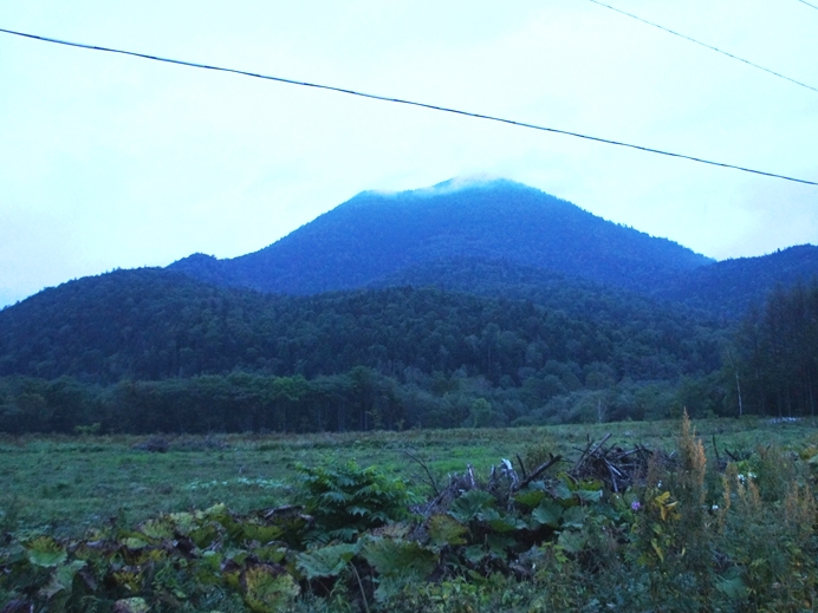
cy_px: 300
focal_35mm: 30
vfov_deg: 46.8
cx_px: 446
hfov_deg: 59.9
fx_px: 709
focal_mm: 18
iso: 1600
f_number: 3.5
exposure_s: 1/5
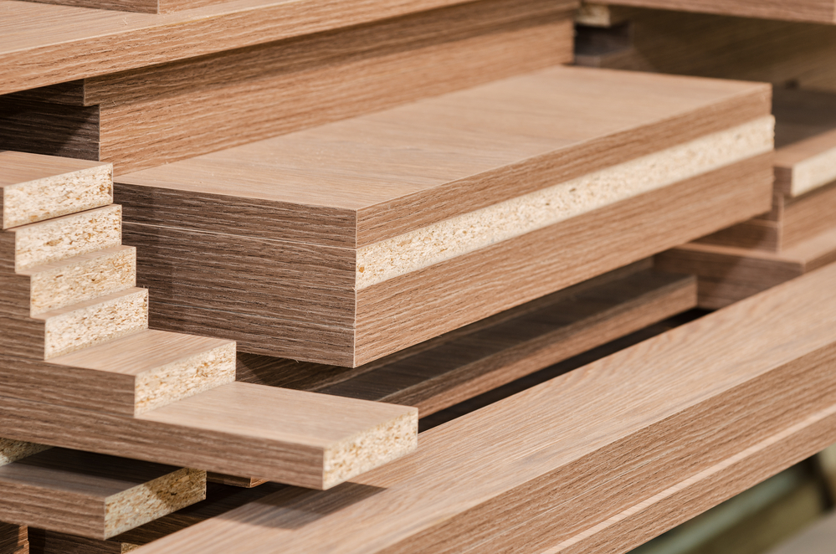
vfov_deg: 10.7
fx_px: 2955
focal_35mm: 128
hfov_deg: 16.1
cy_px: 277
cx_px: 418
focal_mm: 85
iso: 100
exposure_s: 2
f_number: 8
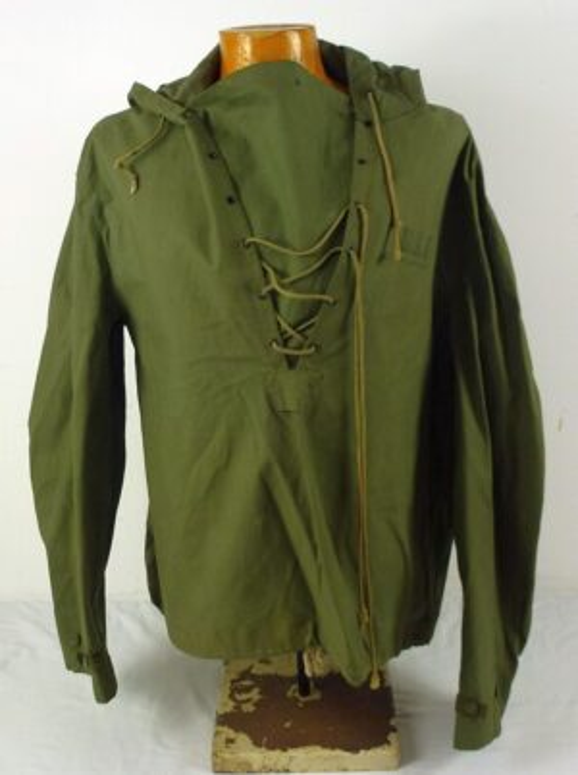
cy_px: 388
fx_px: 625
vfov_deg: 63.5
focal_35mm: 28
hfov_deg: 49.6
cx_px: 289
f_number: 3.5
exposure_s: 1/80
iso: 100
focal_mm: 5
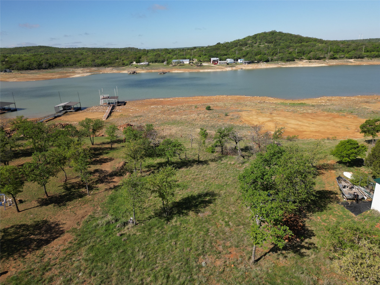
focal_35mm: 24
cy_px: 142
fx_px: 263
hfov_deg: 71.6
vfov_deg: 56.8
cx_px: 190
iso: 100
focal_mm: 6.72
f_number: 1.7
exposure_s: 1/80
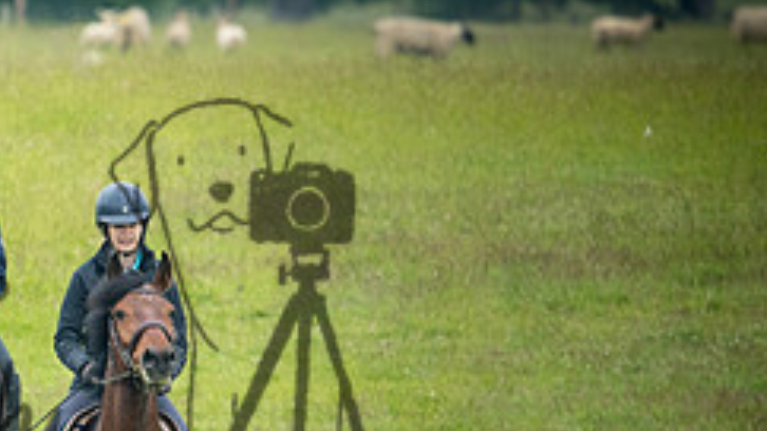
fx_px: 22997
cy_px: 395
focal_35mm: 1131
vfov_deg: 1.1
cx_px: -76
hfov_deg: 1.9
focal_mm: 300
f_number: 4.5
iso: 800
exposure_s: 1/1250
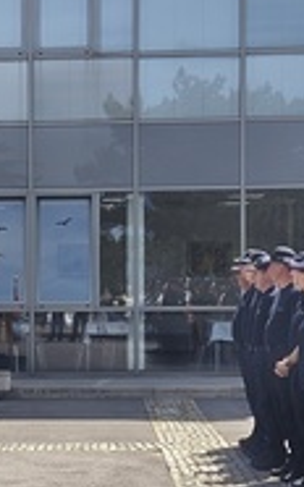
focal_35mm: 113
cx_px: -13
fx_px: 1500
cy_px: 317
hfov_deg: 11.4
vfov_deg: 18.4
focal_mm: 6.18
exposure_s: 1/288
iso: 50
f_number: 1.65
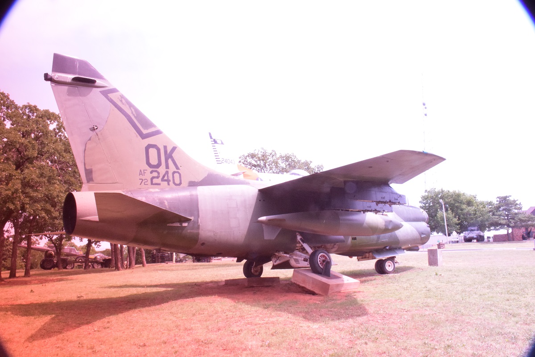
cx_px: 268
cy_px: 178
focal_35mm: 30
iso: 5000
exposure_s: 1/200
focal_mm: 20
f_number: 22
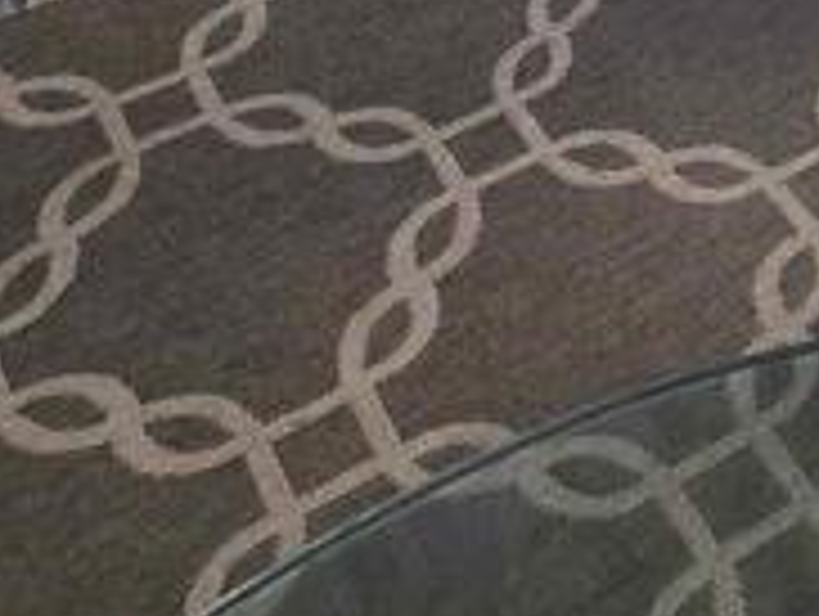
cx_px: 1004
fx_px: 1729
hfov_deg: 24.0
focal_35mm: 73
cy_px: -1039
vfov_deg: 12.7
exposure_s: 1/1170
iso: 50
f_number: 2.2
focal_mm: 2.2
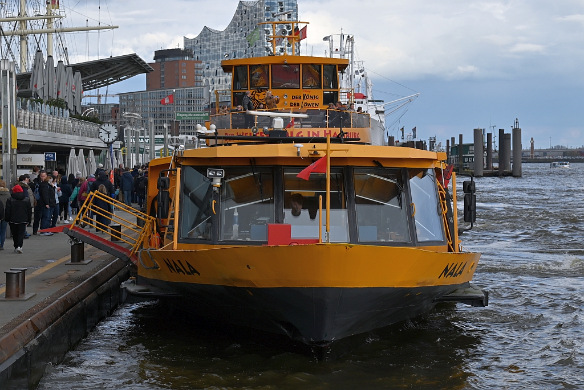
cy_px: 195
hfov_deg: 26.0
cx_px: 292
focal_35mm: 78
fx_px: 1267
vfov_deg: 17.5
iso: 160
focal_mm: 78
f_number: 5.6
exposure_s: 1/500
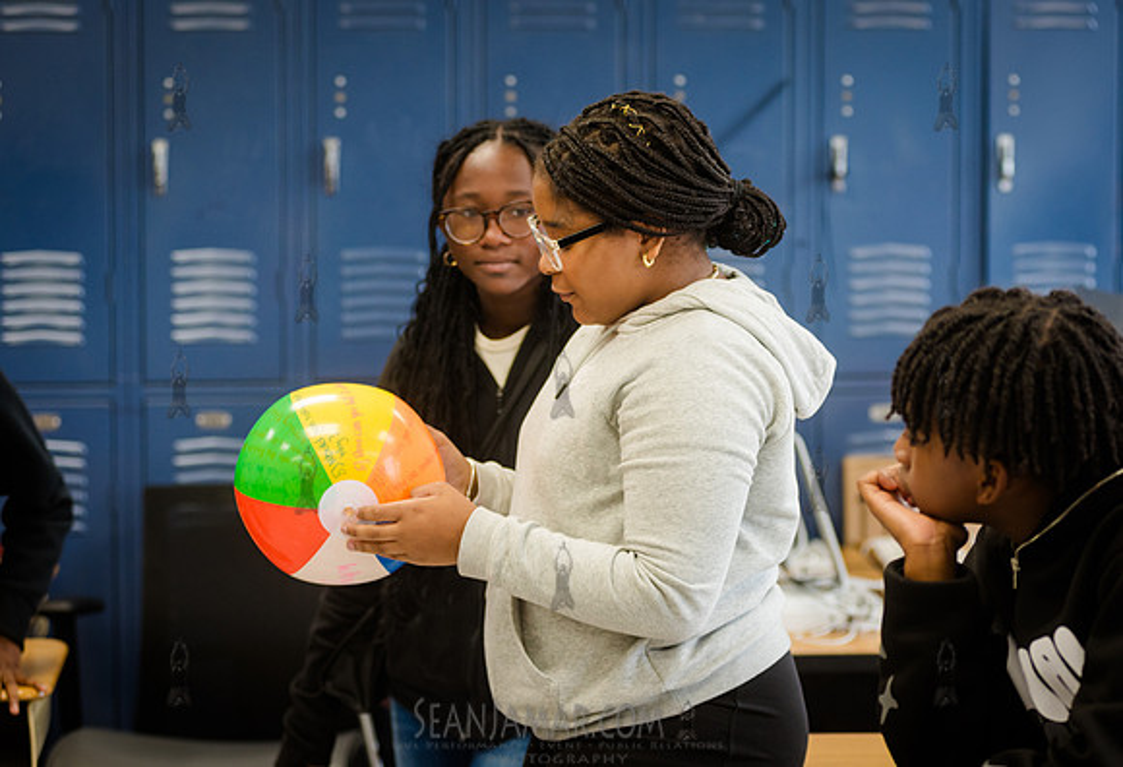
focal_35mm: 111
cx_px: 621
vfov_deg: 12.5
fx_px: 3500
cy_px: 352
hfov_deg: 18.2
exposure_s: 1/160
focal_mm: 100
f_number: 3.5
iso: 1000
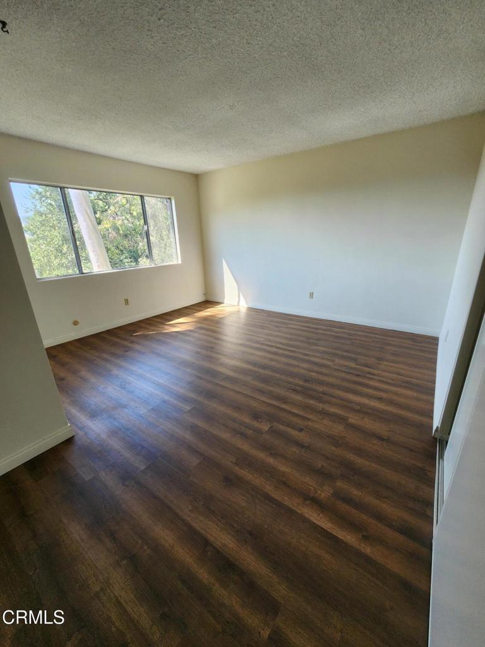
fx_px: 243
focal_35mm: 13
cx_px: 242
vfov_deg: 106.2
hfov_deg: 89.9
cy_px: 324
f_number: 2.2
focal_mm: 2.2
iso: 80
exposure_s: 1/120
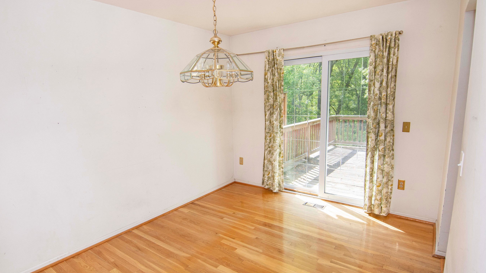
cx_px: 244
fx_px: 245
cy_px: 145
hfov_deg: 89.6
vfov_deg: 58.3
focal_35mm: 19
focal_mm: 12
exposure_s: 1/125
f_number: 6.3
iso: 320
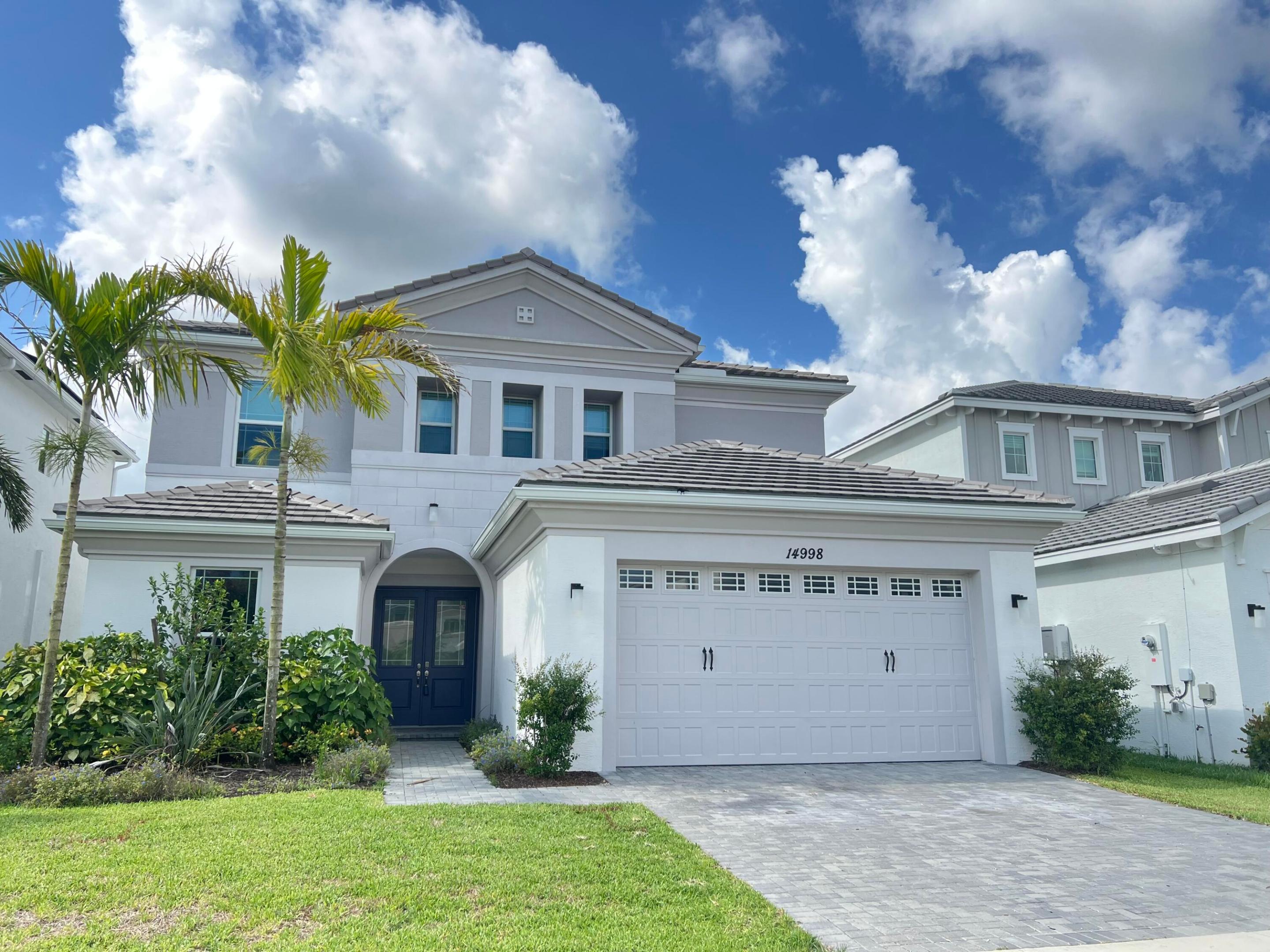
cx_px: 635
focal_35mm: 26
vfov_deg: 53.1
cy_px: 476
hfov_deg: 67.3
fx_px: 954
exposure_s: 1/1344
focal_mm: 5.7
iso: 50
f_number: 1.5
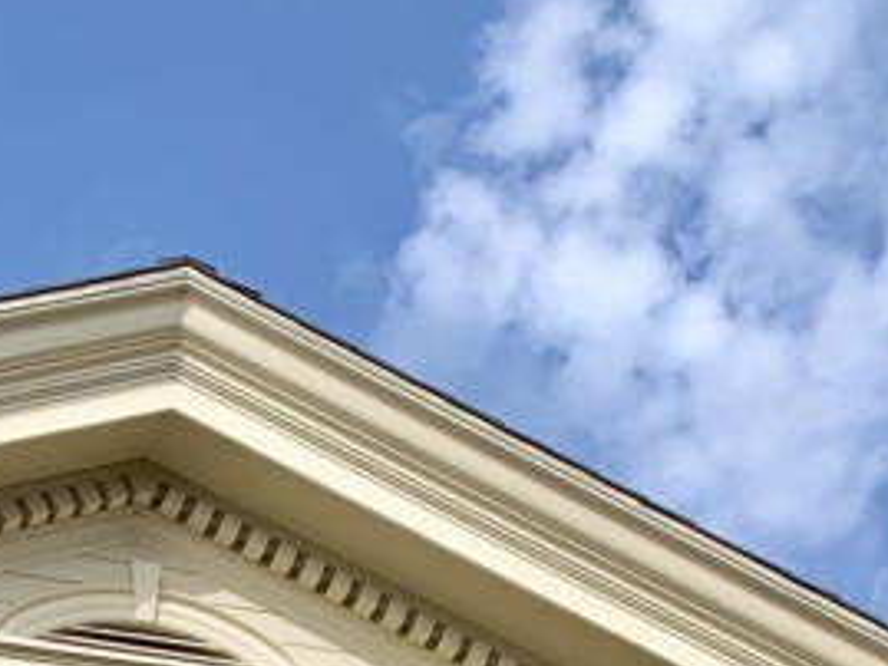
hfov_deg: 16.3
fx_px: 2977
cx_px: -155
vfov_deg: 11.3
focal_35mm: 116
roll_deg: +2.0
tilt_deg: +24.4
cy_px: 1418
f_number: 1.8
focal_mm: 4.25
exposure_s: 1/2208
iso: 25
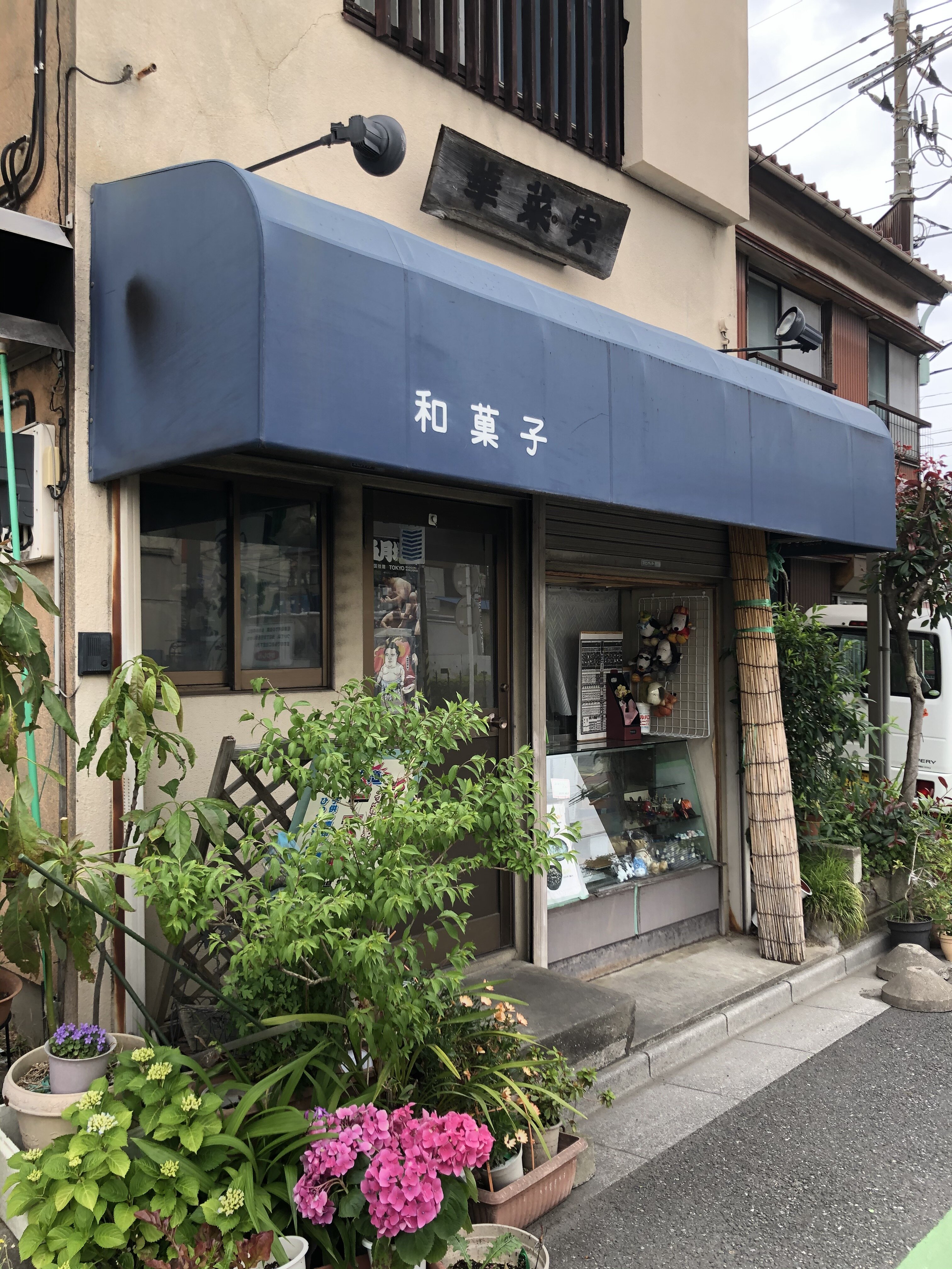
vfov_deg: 63.4
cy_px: 634
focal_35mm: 28
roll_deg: +0.8
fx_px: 1027
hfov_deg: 49.7
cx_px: 476
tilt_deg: +1.8
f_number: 1.8
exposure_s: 1/368
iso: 20
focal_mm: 3.99
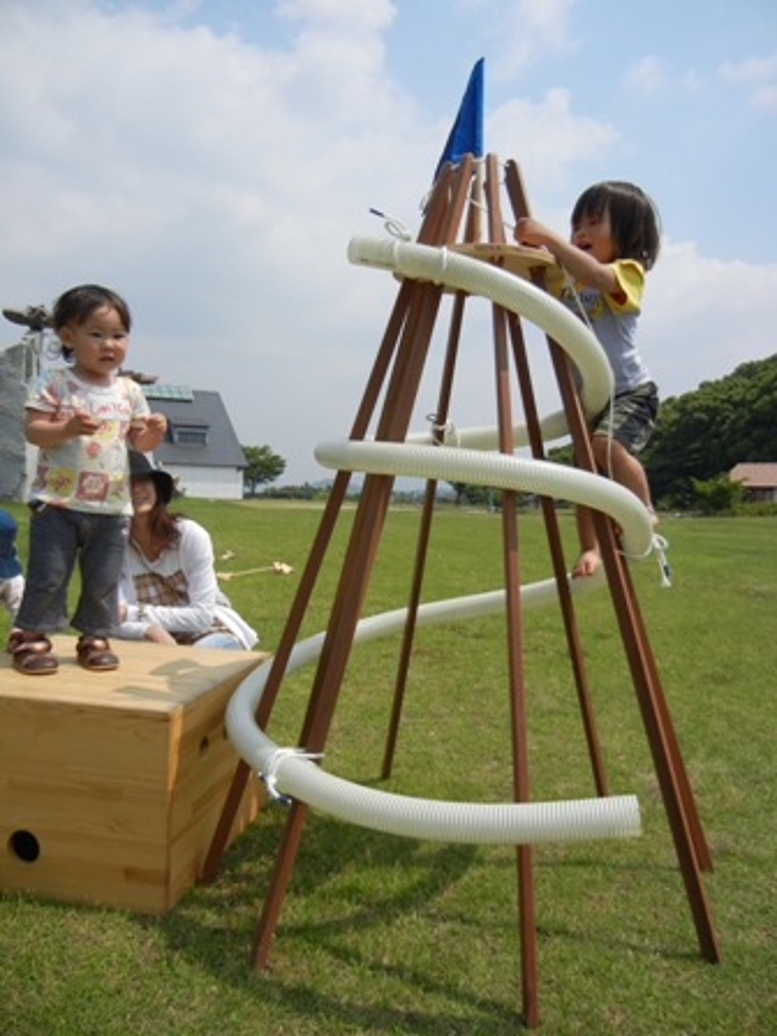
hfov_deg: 46.8
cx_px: 388
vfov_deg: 60.0
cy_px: 518
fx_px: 898
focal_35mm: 30
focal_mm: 5.4
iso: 160
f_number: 7
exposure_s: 1/553
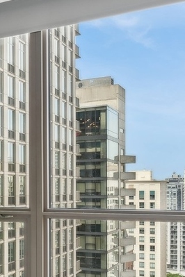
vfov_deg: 30.6
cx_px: -271
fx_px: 501
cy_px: 193
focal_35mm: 65
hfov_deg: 13.9
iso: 320
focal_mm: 16
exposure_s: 1/50
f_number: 8
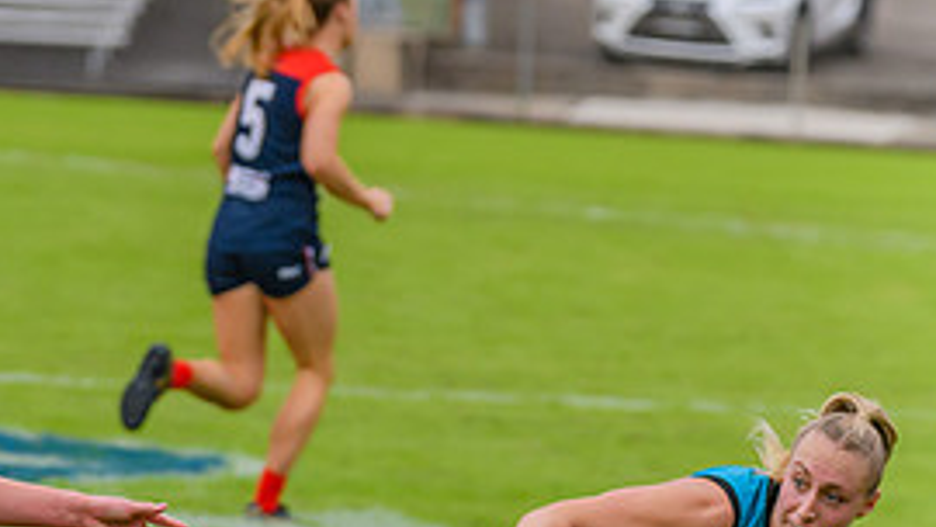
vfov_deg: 1.8
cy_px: 559
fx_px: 16483
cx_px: -242
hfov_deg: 3.2
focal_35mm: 664
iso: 800
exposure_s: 1/2000
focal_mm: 240
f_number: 6.3
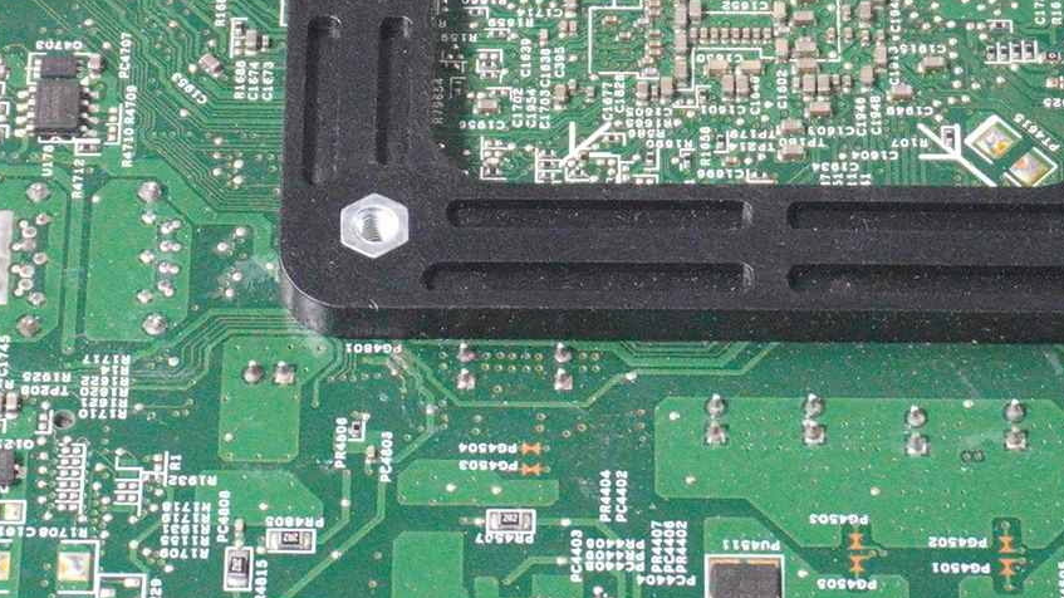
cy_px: 158
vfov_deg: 7.0
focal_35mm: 173
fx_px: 4876
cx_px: 509
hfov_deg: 12.5
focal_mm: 31
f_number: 5.6
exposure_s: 1/1600
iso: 5000
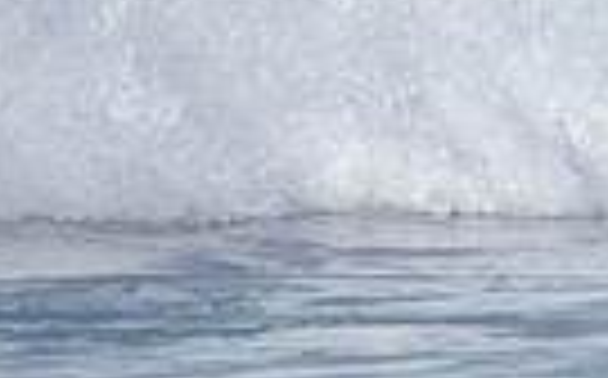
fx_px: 36243
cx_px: 1211
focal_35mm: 2190
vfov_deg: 0.6
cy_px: -29
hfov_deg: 1.0
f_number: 5.6
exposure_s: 1/2000
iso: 160
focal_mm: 500
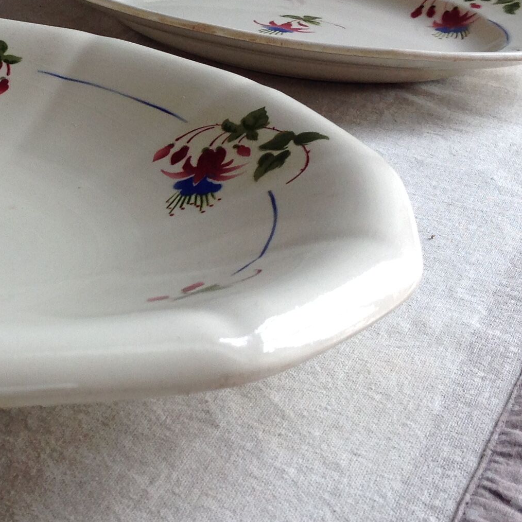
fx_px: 1348
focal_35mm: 79
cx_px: -4
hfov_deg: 21.2
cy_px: 115
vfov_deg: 21.7
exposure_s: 1/120
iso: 64
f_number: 2.4
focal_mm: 4.28
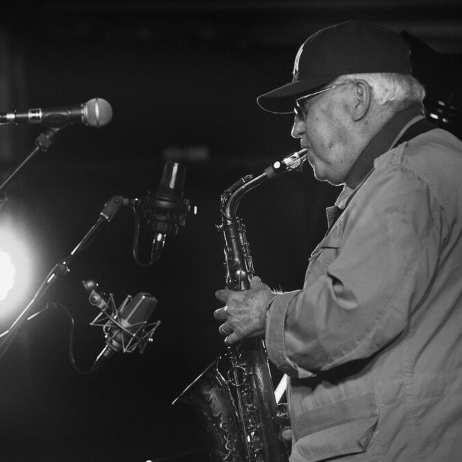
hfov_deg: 8.5
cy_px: 231
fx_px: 3095
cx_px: 181
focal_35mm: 205
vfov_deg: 8.5
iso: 1600
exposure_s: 1/200
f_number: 4.5
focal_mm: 160
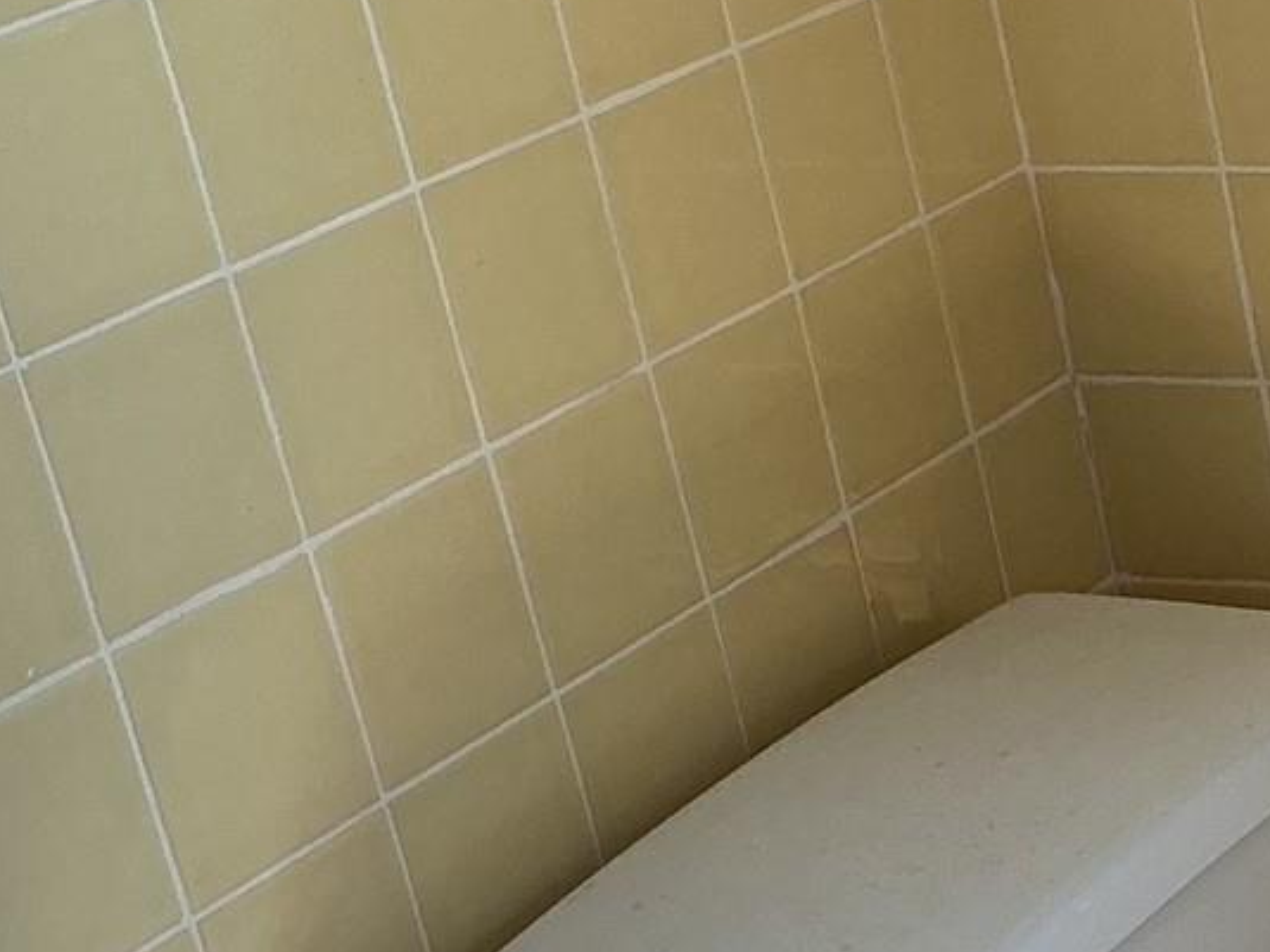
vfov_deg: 13.2
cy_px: 914
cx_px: 2004
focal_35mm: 111
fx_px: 4071
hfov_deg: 16.0
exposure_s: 1/120
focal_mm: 3
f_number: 1.8
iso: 50
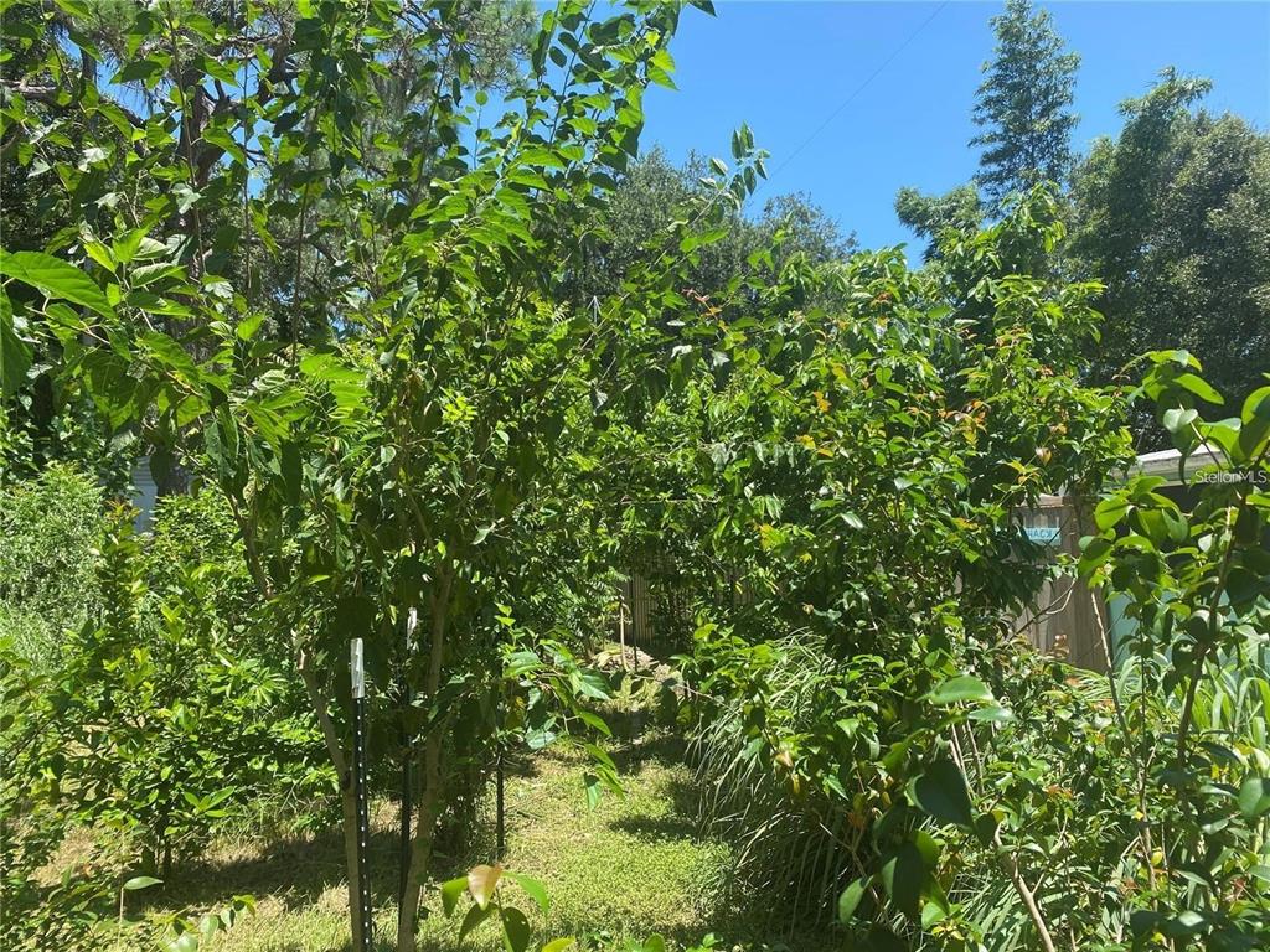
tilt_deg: +5.2
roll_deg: +1.0
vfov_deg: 53.1
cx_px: 635
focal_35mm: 26
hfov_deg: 67.3
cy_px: 476
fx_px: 954
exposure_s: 1/827
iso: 32
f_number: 1.8
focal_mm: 4.25
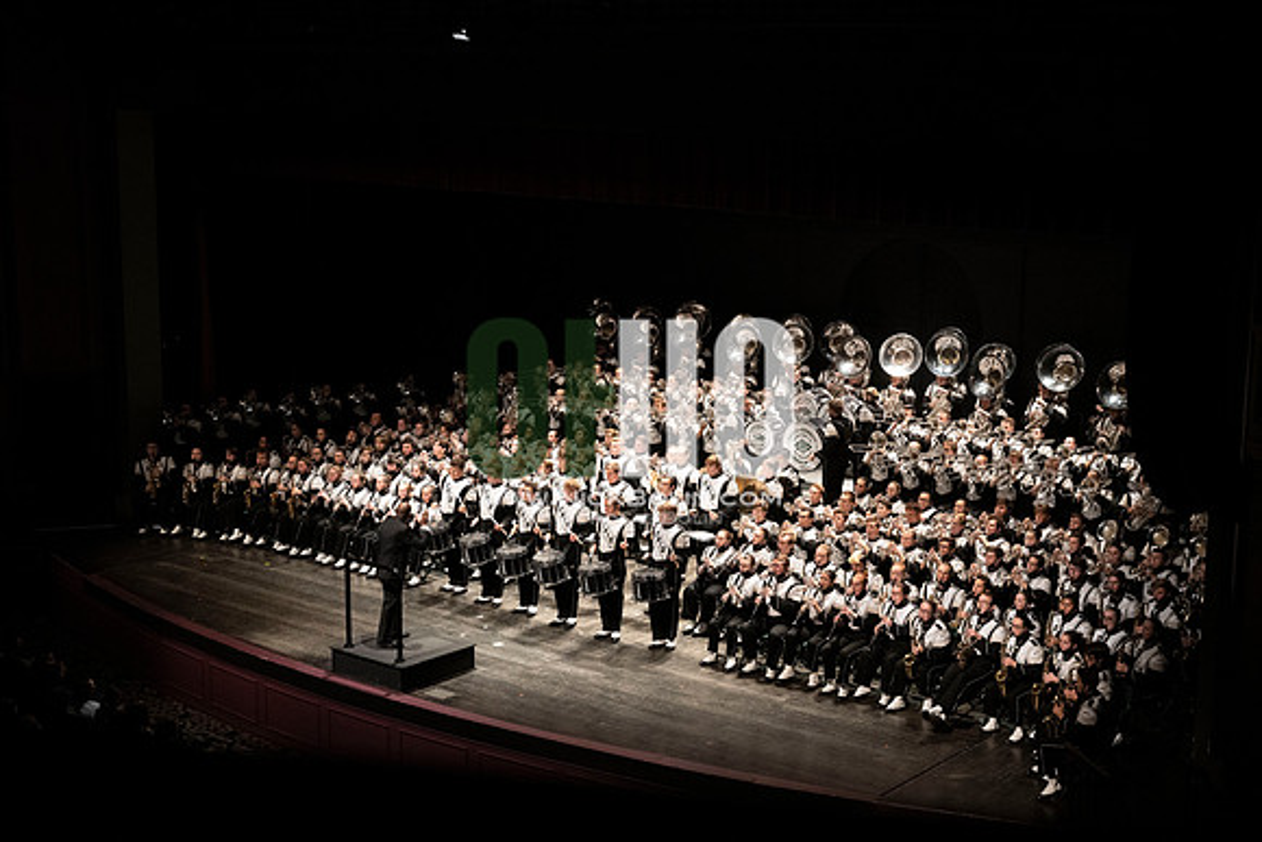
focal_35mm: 52
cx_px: 631
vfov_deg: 26.0
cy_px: 421
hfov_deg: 38.2
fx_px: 1823
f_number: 4
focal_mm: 52
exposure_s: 1/640
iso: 5000
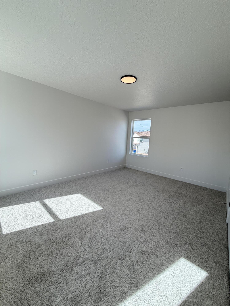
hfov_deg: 85.7
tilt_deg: -5.8
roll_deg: -2.6
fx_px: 124
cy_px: 153
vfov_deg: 102.1
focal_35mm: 14
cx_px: 115
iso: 32
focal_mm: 2.22
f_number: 2.2
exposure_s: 1/120
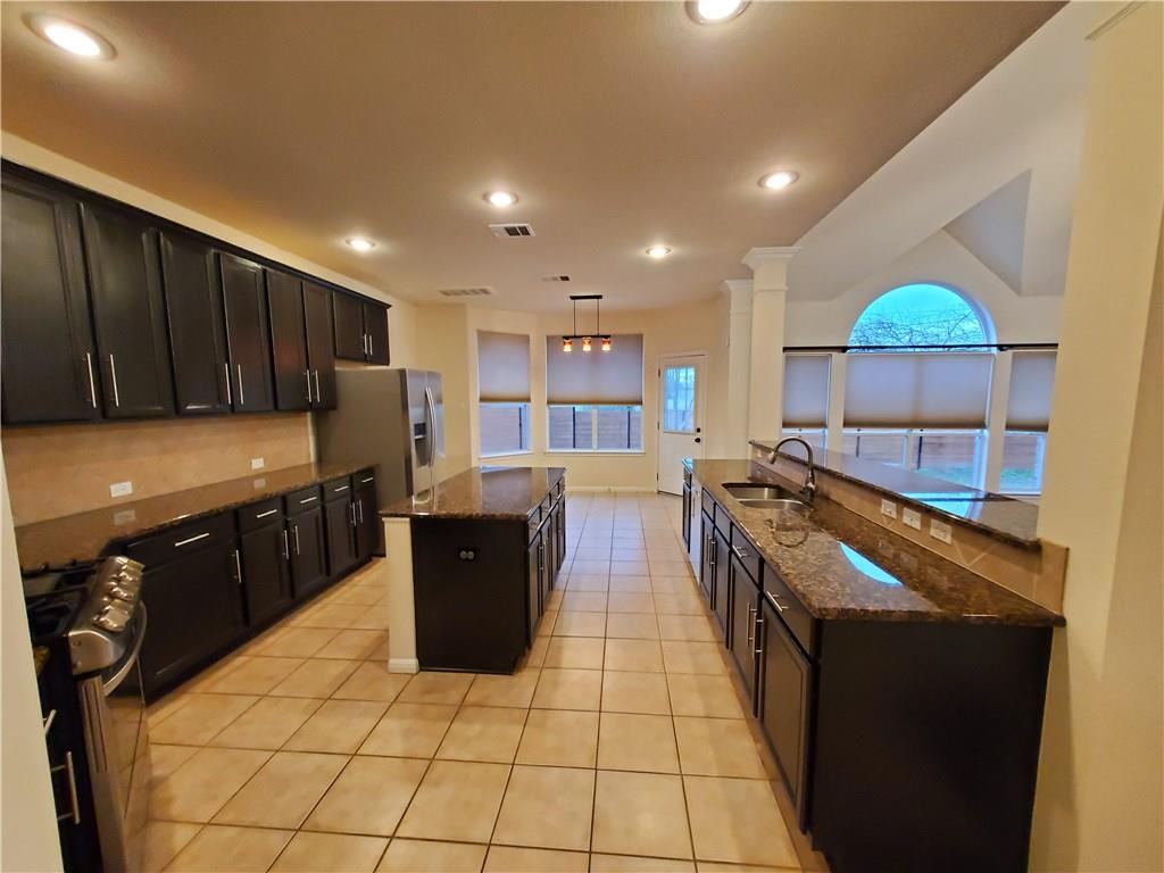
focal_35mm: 13
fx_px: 437
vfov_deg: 89.9
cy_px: 436
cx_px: 582
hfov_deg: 106.2
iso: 500
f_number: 2.2
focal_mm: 1.8
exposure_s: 1/39
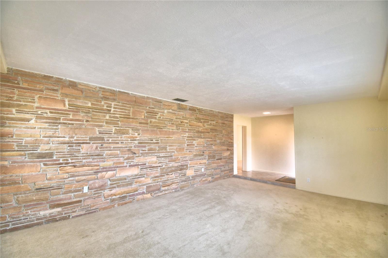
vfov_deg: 77.3
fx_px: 162
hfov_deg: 100.4
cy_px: 129
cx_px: 194
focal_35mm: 15
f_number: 4.5
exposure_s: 1/50
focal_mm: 10
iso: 400
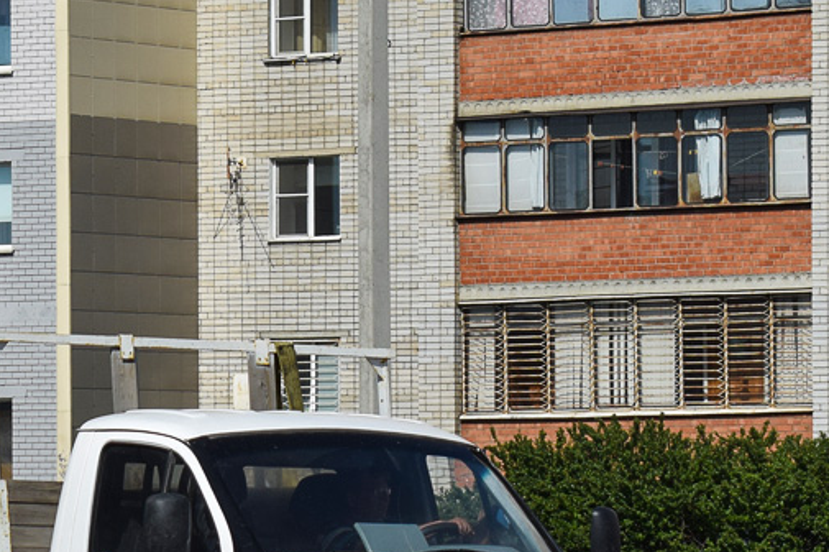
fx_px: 4515
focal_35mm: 196
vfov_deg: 7.0
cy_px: 483
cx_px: 33
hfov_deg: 10.4
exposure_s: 1/1250
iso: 200
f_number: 7.1
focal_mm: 55
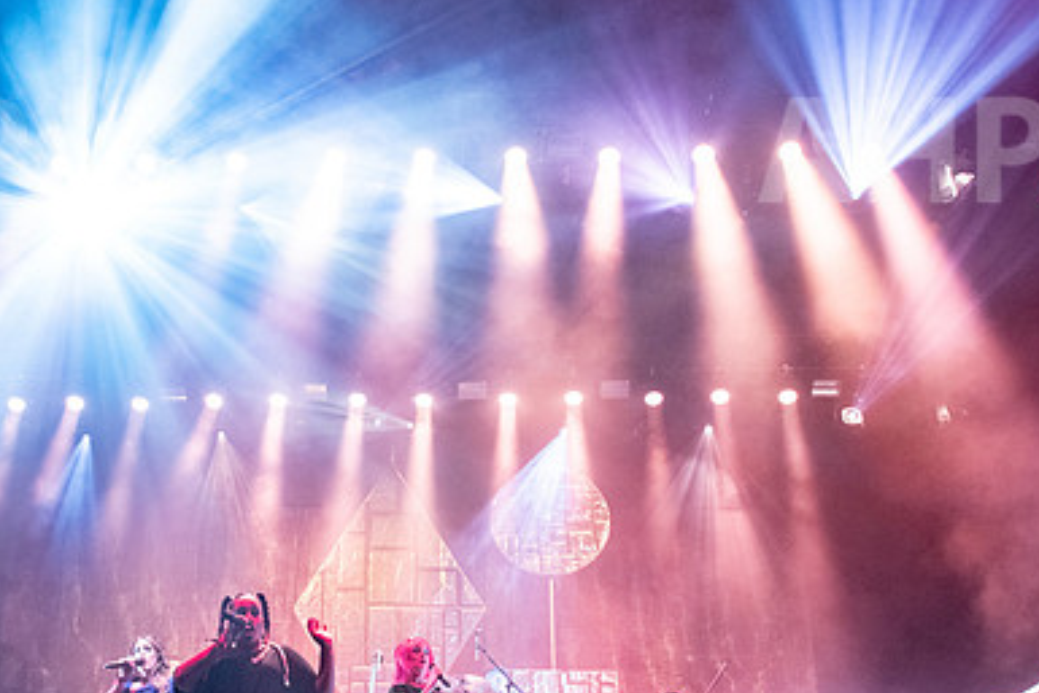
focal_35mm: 39
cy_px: 471
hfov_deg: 49.1
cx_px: 391
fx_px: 1126
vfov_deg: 33.9
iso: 2000
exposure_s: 1/160
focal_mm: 24
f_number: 4.5
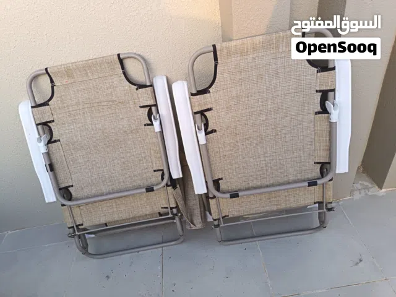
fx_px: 275
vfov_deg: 56.8
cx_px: 198
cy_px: 148
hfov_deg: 71.6
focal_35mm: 24
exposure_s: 1/100
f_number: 1.75
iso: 133
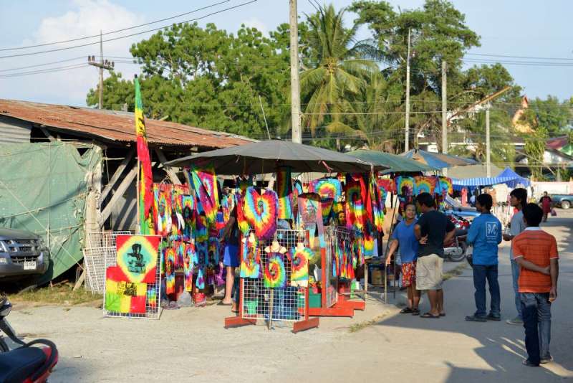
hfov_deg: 28.8
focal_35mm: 70
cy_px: 192
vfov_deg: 19.5
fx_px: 1115
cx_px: 286
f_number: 5.6
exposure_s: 1/125
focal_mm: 70
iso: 100
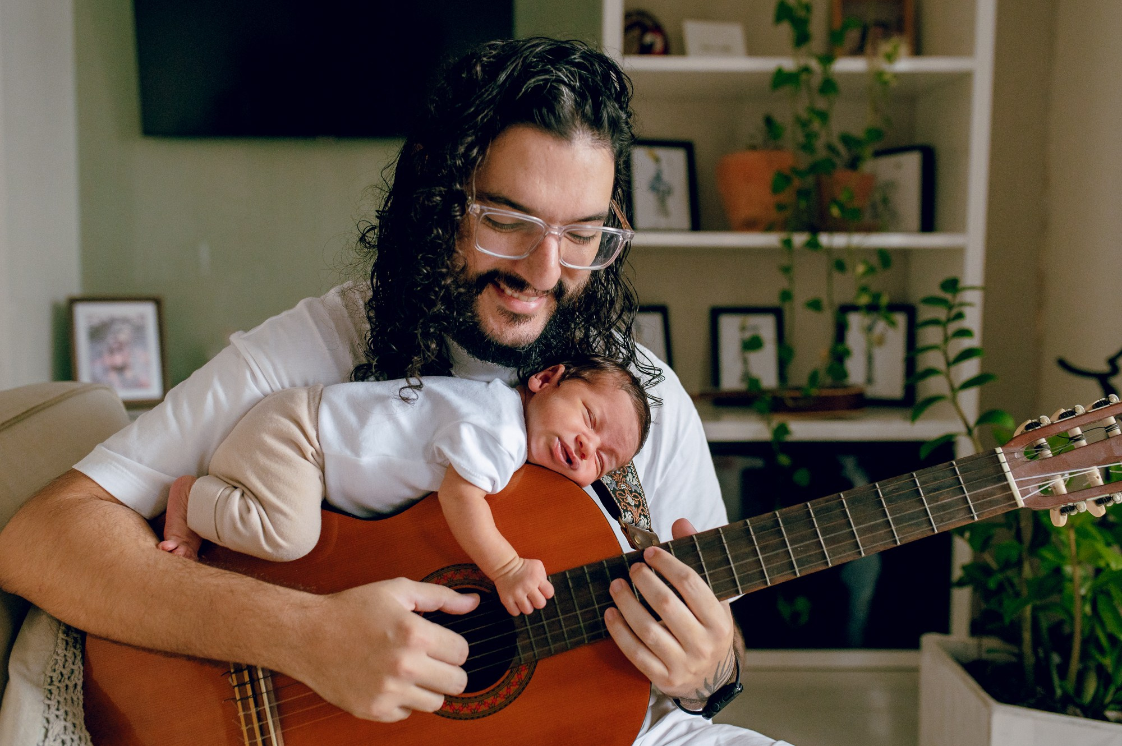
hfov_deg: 53.7
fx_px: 1108
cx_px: 552
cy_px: 373
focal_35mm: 36
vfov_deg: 37.2
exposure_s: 1/200
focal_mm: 35
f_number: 3.2
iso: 3200
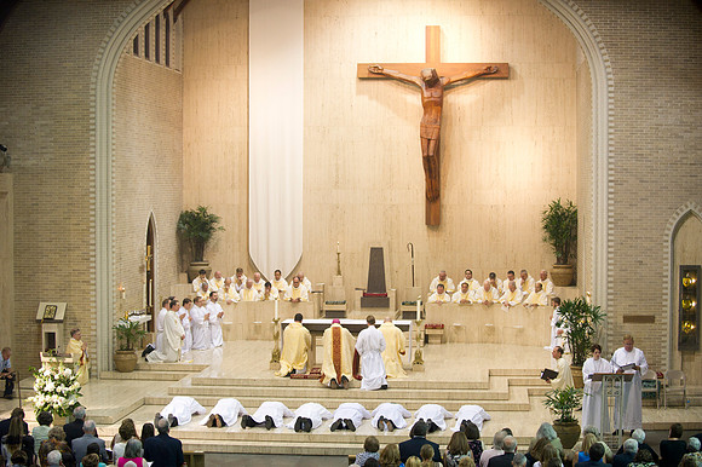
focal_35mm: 70
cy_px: 234
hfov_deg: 28.9
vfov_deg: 19.4
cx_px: 351
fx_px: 1364
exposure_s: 1/160
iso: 2000
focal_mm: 70
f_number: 2.8
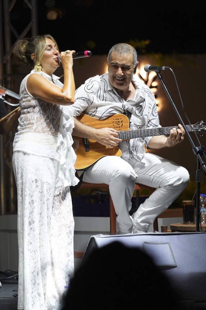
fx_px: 2447
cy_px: 108
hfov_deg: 4.8
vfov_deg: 7.2
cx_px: 85
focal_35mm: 285
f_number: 2.8
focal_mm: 200
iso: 1000
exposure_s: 1/100
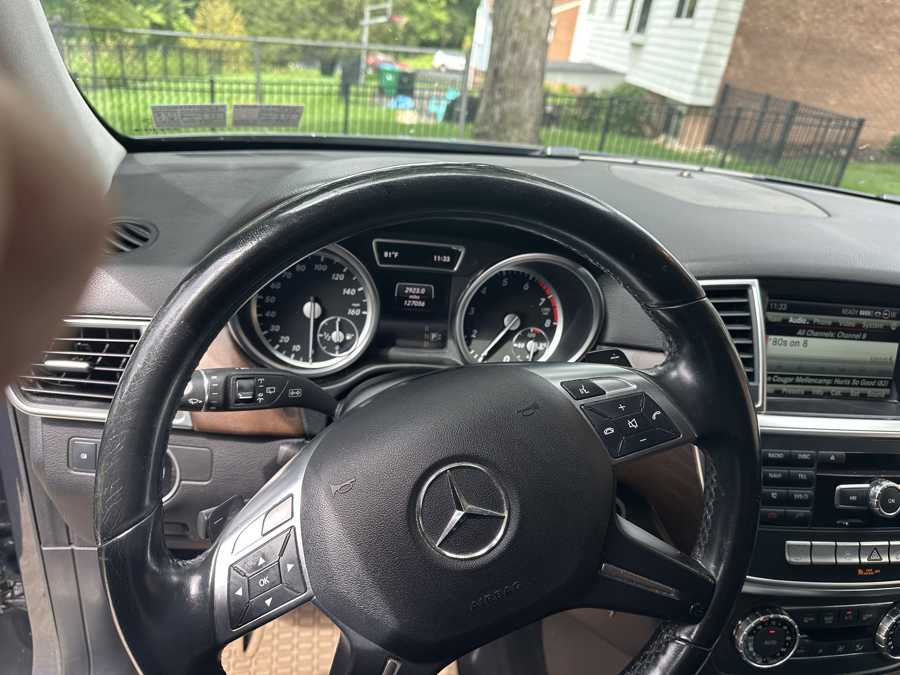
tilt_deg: -26.4
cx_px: 450
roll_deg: -8.0
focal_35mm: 24
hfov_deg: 71.6
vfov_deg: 56.8
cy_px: 338
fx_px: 624
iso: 80
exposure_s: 1/256
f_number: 1.78
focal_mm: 6.86
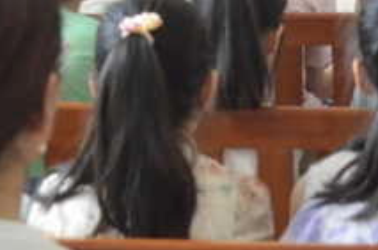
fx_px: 2483
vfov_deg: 5.7
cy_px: -213
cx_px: 183
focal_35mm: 237
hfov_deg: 8.7
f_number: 8
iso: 3200
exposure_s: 1/250
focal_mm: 42
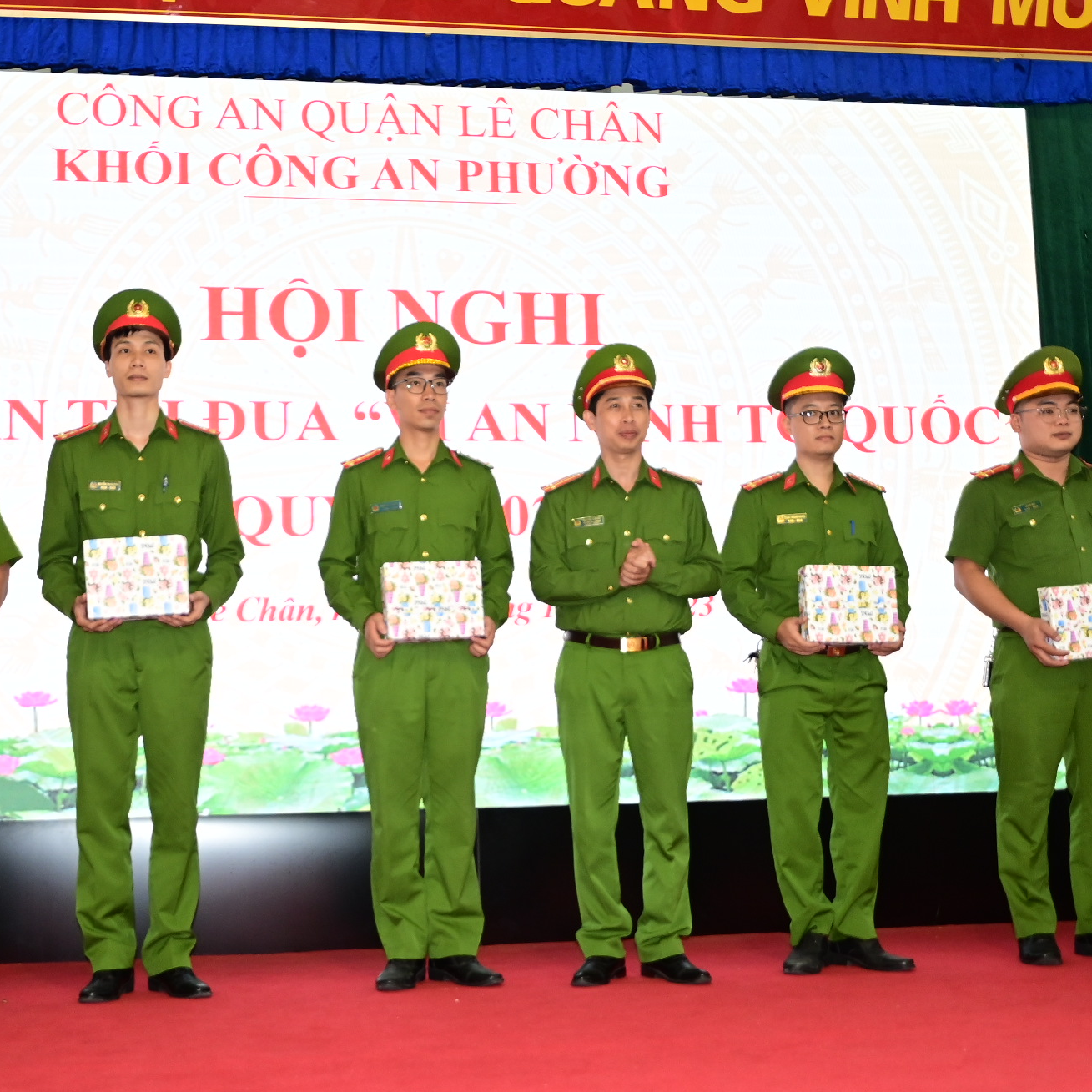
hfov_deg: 36.6
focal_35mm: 46
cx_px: 430
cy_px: 546
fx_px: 1642
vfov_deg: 36.8
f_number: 4
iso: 1250
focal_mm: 24
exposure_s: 1/200
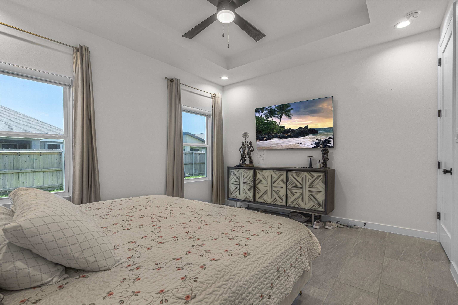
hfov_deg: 96.7
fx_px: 204
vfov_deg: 73.7
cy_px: 152
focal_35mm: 16
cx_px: 229
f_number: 9
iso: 200
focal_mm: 16
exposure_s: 1/2.5
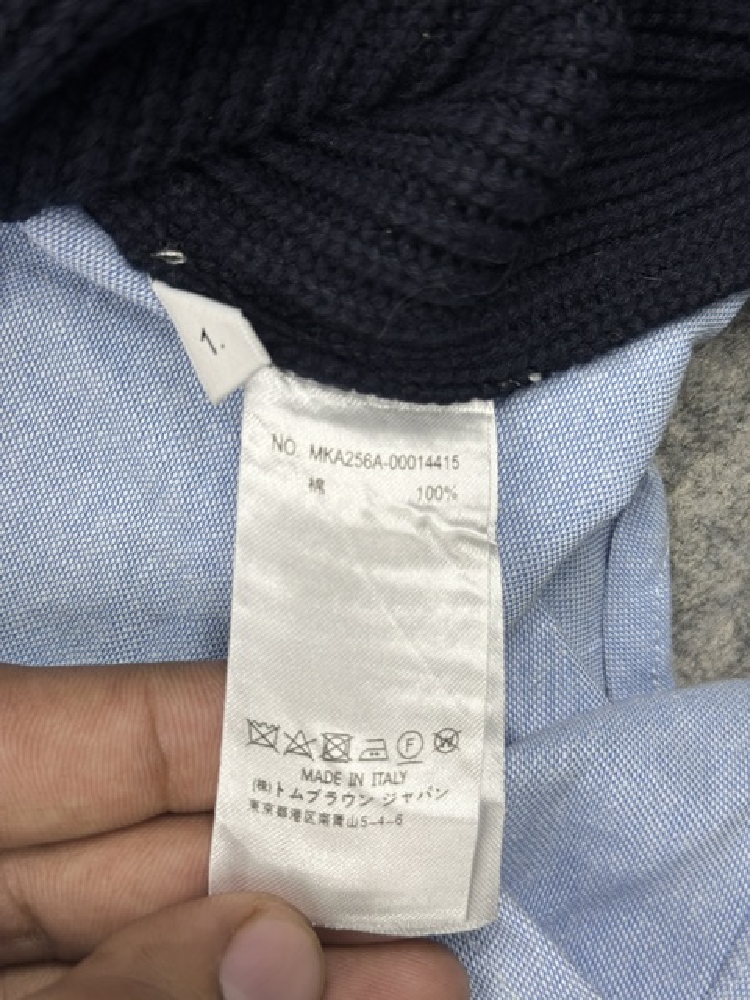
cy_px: 500
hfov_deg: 30.3
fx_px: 1387
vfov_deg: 39.7
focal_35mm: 48
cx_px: 375
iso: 50
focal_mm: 6.76
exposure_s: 1/174
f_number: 1.78
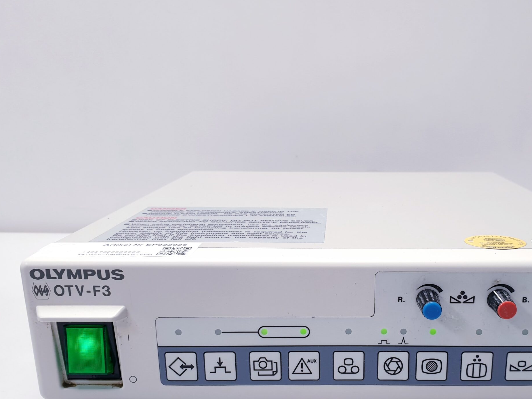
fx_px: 553
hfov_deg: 50.6
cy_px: 266
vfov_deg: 39.2
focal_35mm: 36
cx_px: 346
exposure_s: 1/50
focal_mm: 4.3
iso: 64
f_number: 2.4
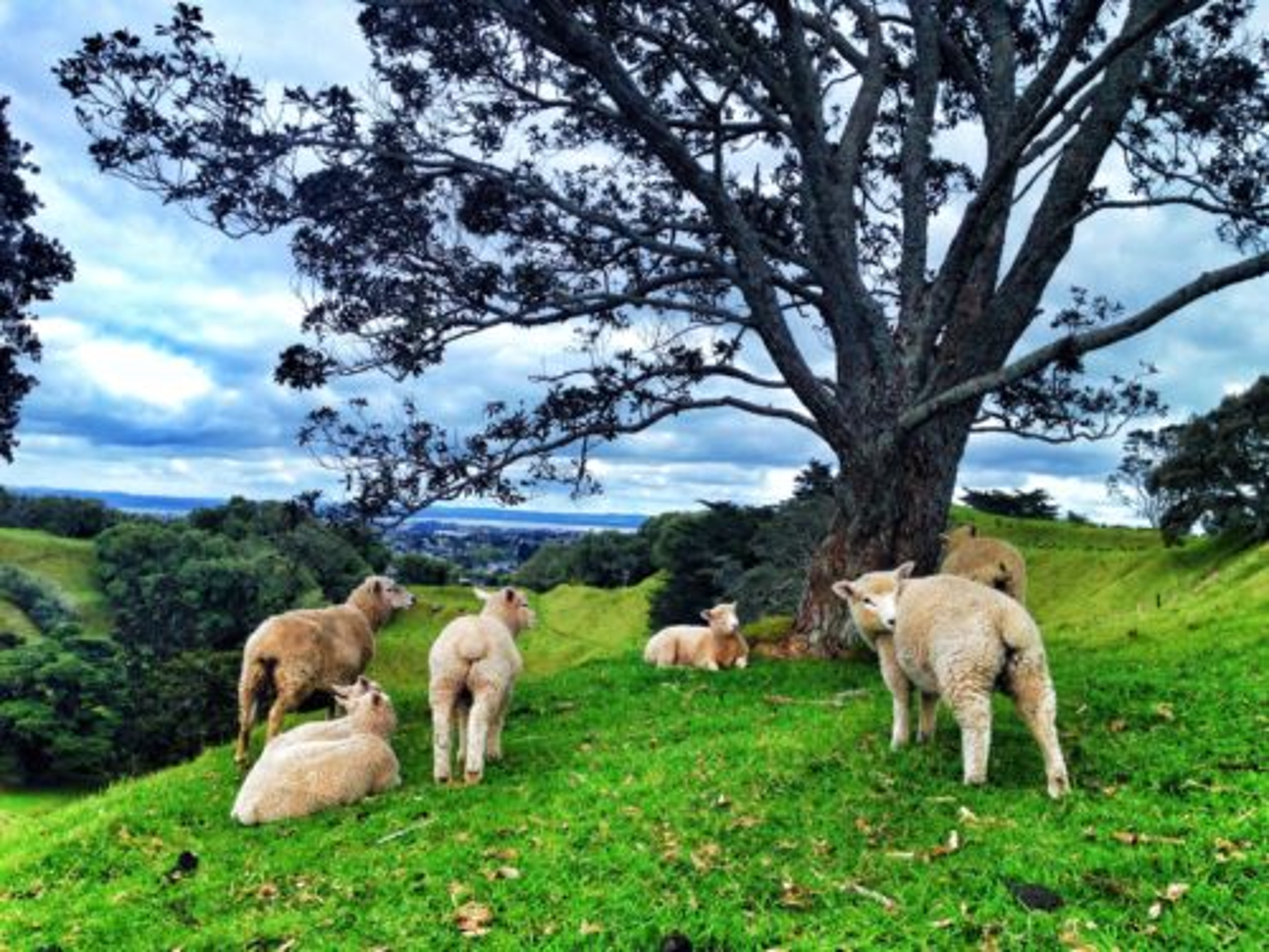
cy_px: 476
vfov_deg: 40.7
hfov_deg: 52.6
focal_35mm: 35
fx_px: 1283
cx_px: 634
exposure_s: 1/1453
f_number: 2.4
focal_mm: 4.28
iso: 50
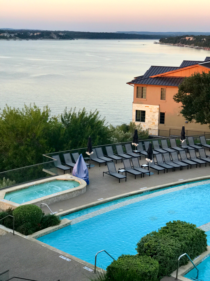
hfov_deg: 25.7
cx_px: 105
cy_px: 140
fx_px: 461
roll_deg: -0.3
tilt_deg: -14.1
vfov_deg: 33.8
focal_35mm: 57
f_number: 2.8
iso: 32
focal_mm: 6.6
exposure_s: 1/60
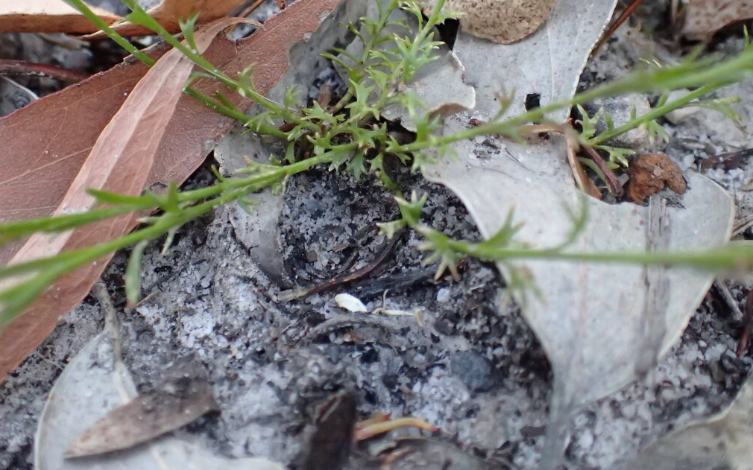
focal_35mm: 43
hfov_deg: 46.2
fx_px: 882
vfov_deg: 29.1
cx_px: 372
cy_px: 82
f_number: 2.3
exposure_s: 1/125
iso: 800
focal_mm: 5.5
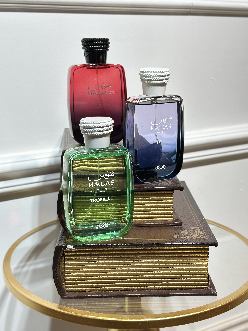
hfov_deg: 30.3
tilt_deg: -13.7
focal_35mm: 48
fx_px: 459
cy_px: 166
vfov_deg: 39.7
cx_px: 124
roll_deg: -0.1
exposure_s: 1/382
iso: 80
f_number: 1.78
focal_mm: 6.86
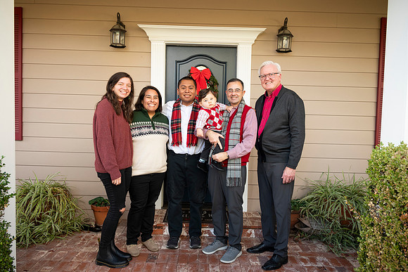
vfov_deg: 46.4
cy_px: 136
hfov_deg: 65.5
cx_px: 204
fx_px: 317
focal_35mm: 28
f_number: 4.2
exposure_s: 1/160
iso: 400
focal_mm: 28
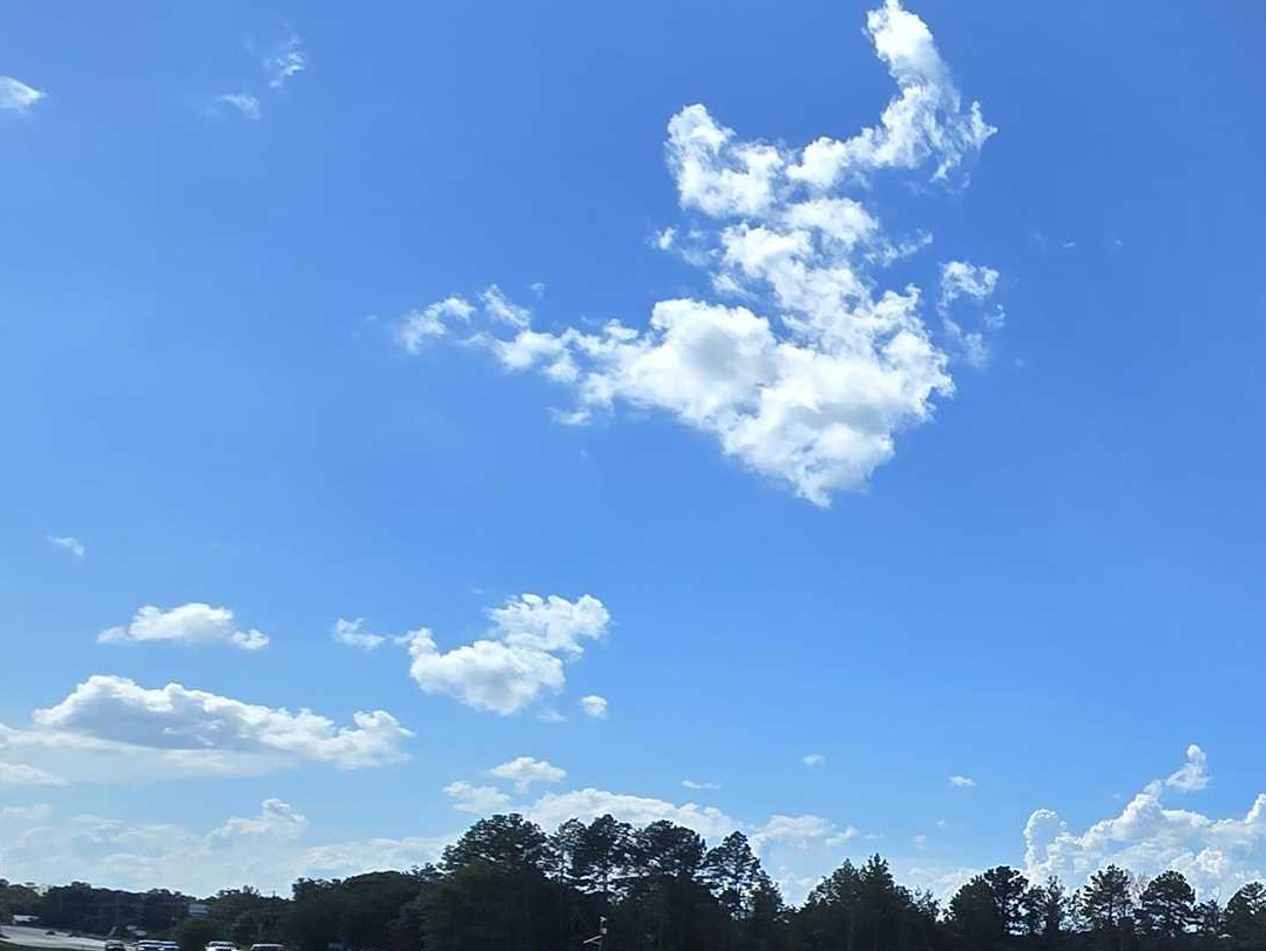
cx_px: 1705
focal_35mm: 37
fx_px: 1354
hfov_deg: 33.6
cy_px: 1006
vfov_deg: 34.3
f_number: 2.2
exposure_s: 1/2937
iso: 50
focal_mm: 2.2
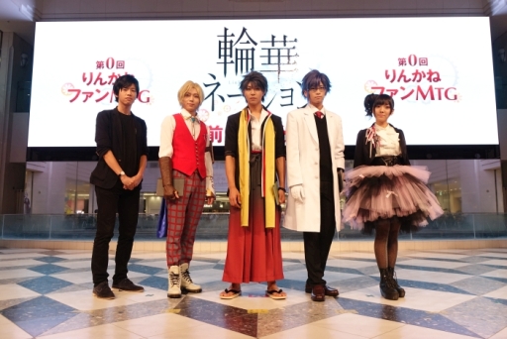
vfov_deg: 46.5
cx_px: 254
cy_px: 170
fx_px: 395
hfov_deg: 65.4
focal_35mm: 28
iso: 250
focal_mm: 10.28
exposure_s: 1/160
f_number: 2.8
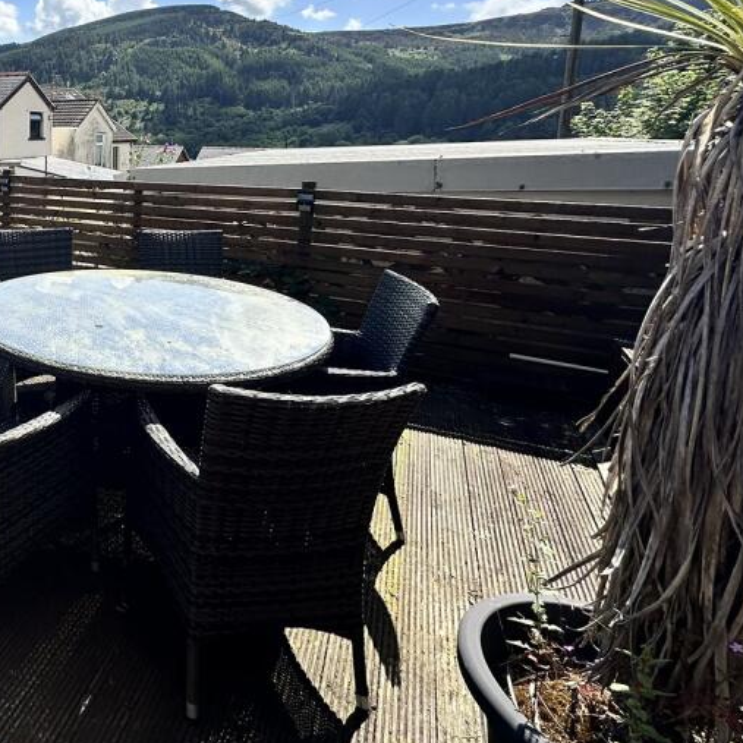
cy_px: 212
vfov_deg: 60.4
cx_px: 9
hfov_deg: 51.2
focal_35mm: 25
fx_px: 607
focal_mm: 2.22
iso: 50
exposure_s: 1/1795
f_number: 2.2
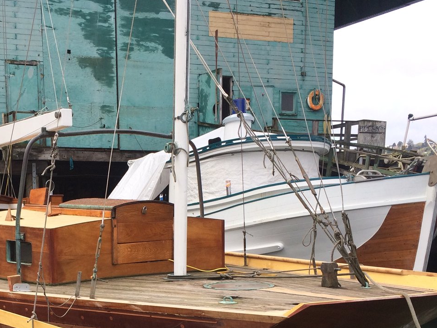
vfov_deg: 25.7
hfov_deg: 34.1
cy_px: 295
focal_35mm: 55
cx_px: 100
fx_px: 694
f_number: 2.2
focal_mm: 4.15
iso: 32
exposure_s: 1/873
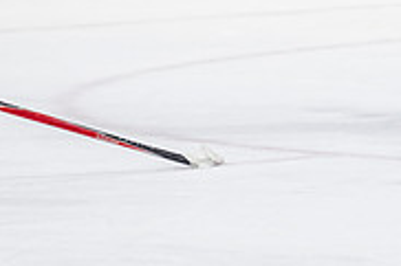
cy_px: -148
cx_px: 457
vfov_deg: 1.5
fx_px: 10205
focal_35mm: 917
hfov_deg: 2.2
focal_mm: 185
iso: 1600
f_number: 3.2
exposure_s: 1/800
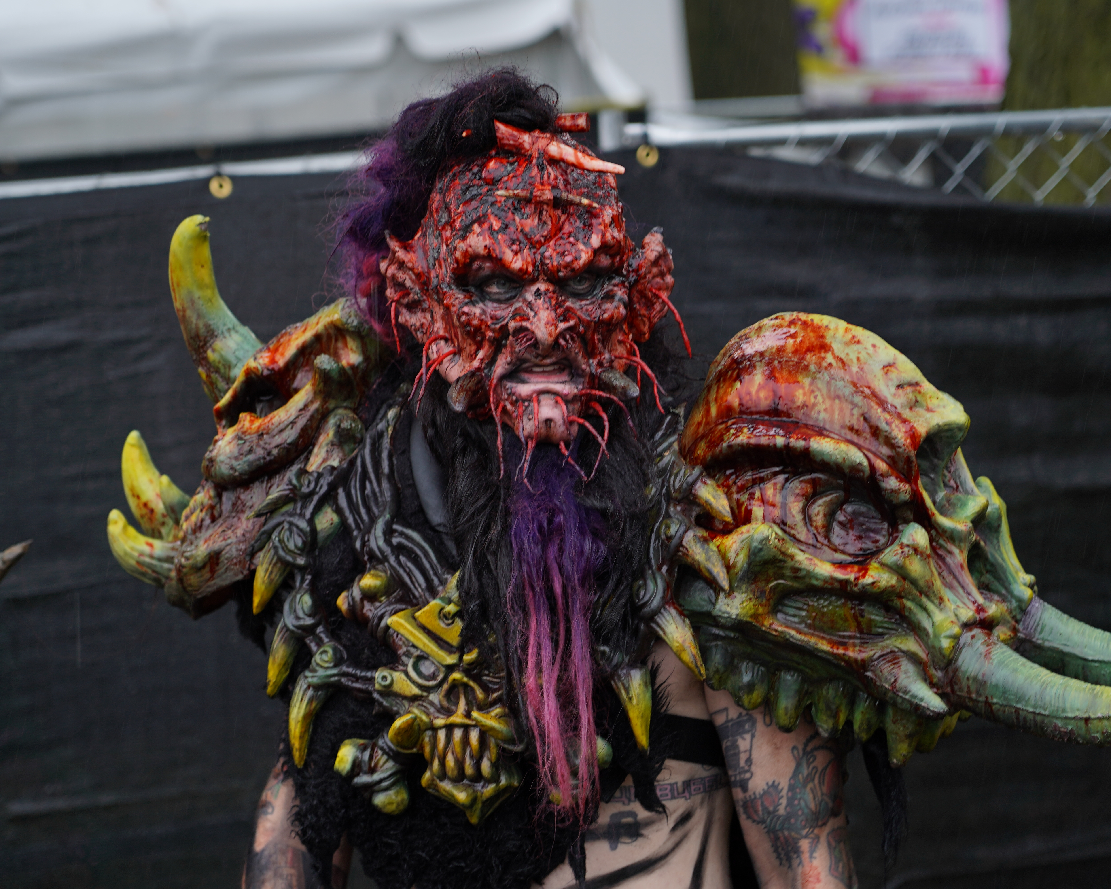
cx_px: 539
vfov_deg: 13.0
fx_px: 3913
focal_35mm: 119
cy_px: 443
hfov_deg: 16.2
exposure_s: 1/125
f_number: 4
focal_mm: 105
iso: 160
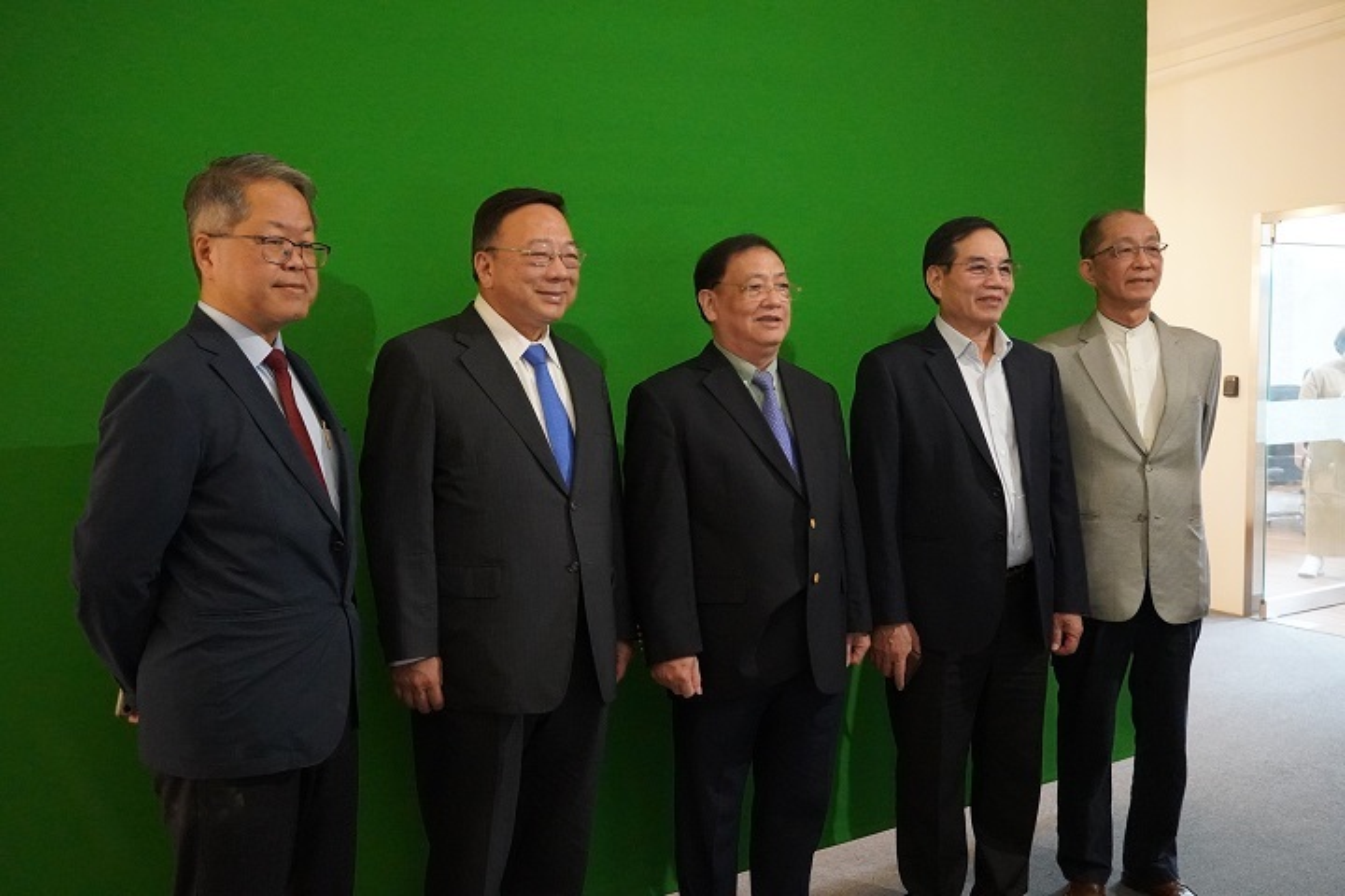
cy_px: 448
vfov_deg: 43.6
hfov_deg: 61.9
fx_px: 1121
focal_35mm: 30
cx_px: 672
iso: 6400
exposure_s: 1/50
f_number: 4
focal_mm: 20
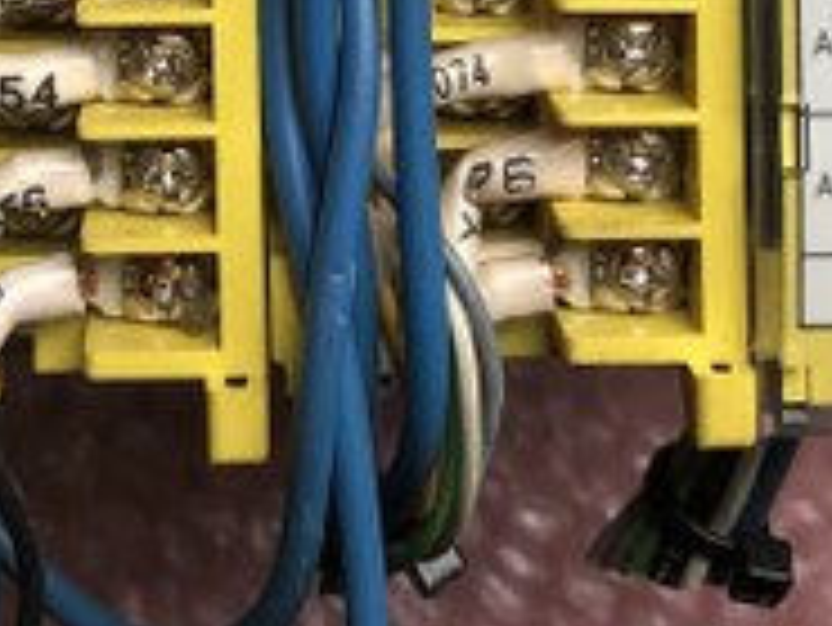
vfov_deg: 14.1
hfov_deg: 20.1
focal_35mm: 97
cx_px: 243
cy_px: -378
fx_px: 2333
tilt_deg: -88.8
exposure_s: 1/30
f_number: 1.8
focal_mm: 3.99
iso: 32
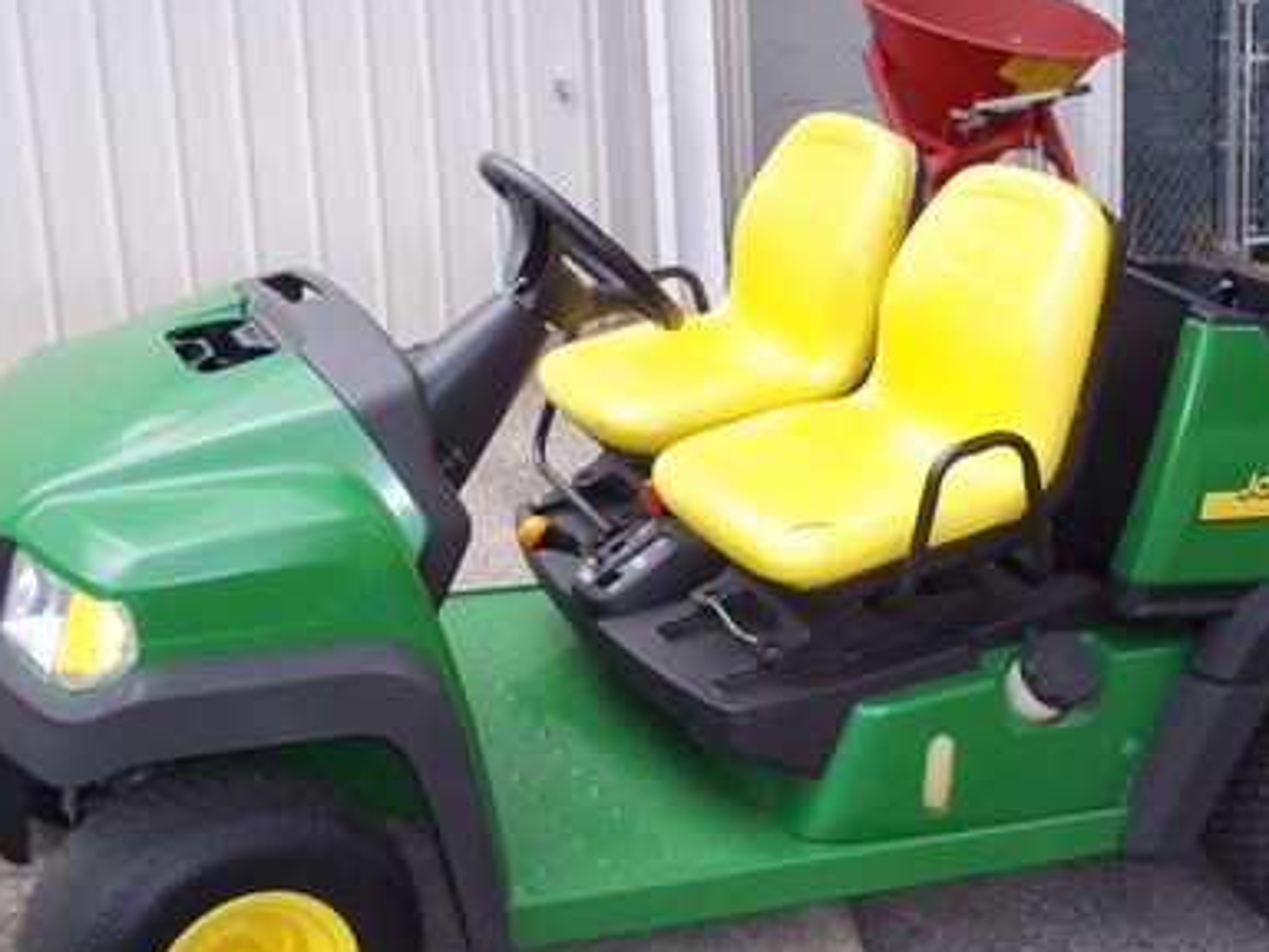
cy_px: 502
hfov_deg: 37.4
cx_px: 757
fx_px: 1870
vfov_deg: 28.6
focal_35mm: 51
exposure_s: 1/400
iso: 100
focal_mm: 6.5
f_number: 3.1
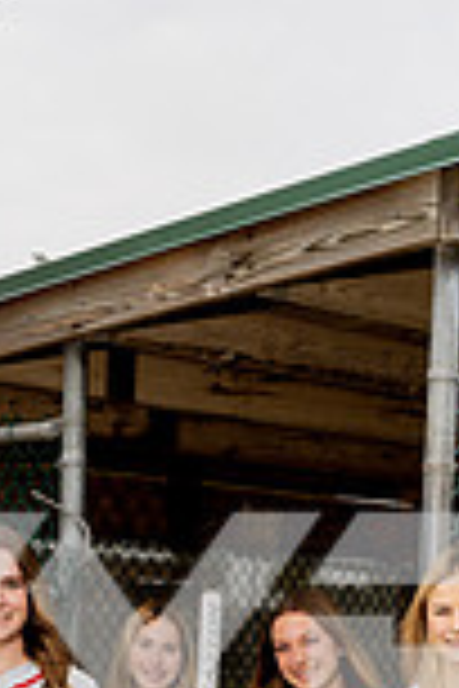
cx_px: 266
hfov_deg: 13.3
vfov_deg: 18.1
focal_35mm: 103
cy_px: 971
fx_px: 1970
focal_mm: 35
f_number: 8
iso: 125
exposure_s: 1/250
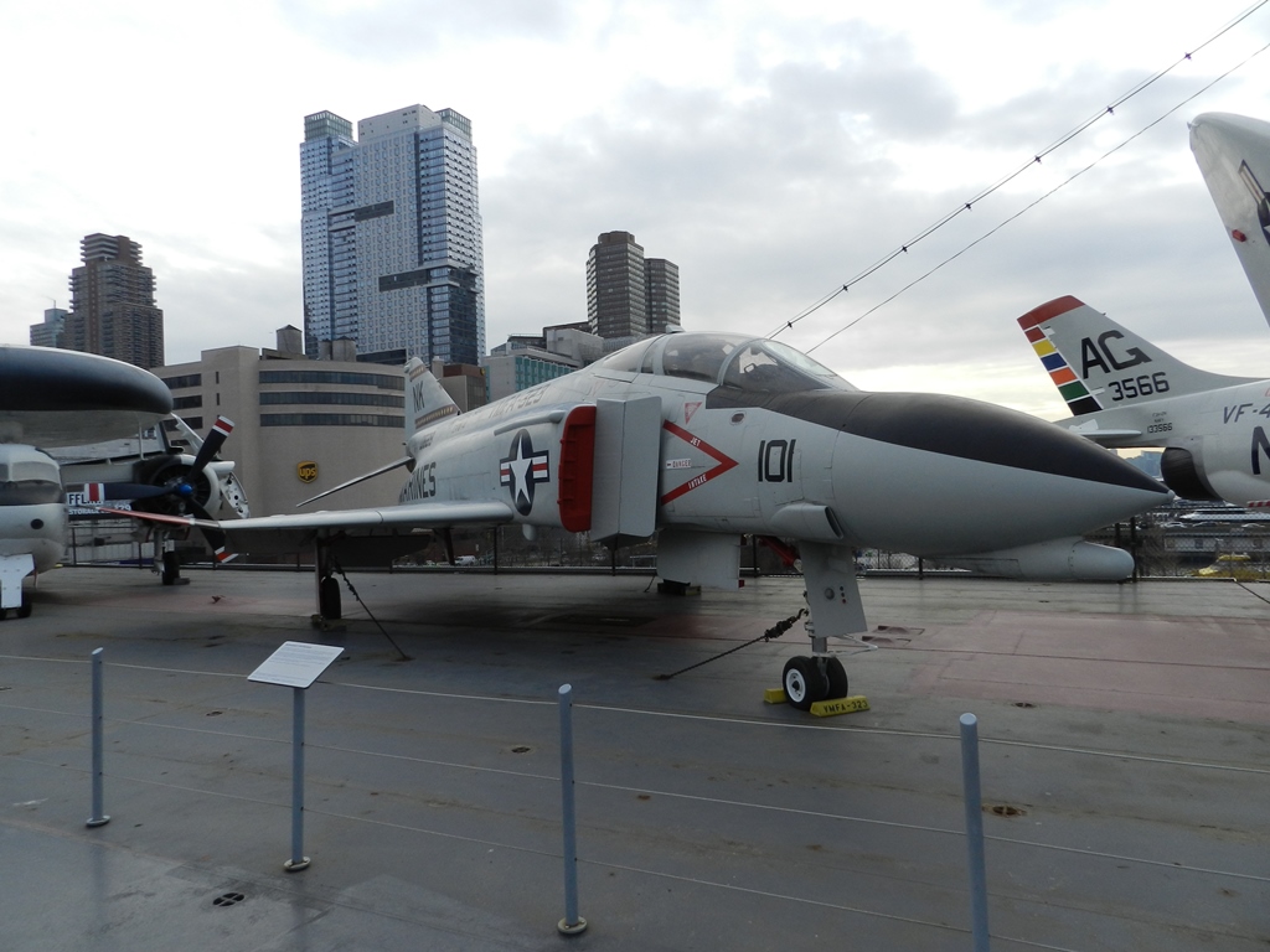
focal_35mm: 23
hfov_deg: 73.9
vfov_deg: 58.9
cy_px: 476
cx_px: 635
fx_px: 844
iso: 160
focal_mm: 4
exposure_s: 1/800
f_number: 4
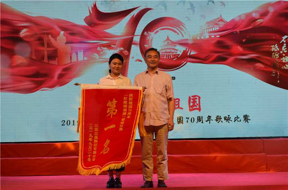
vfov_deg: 16.2
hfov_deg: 24.3
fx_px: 670
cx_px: 144
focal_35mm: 84
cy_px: 95
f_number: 7.1
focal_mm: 56
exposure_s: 1/200
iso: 500
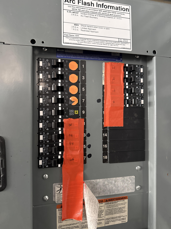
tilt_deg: +1.2
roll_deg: +1.0
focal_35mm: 24
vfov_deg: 71.6
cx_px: 86
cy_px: 114
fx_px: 158
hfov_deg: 56.8
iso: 800
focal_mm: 6.76
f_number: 1.78
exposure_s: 1/48
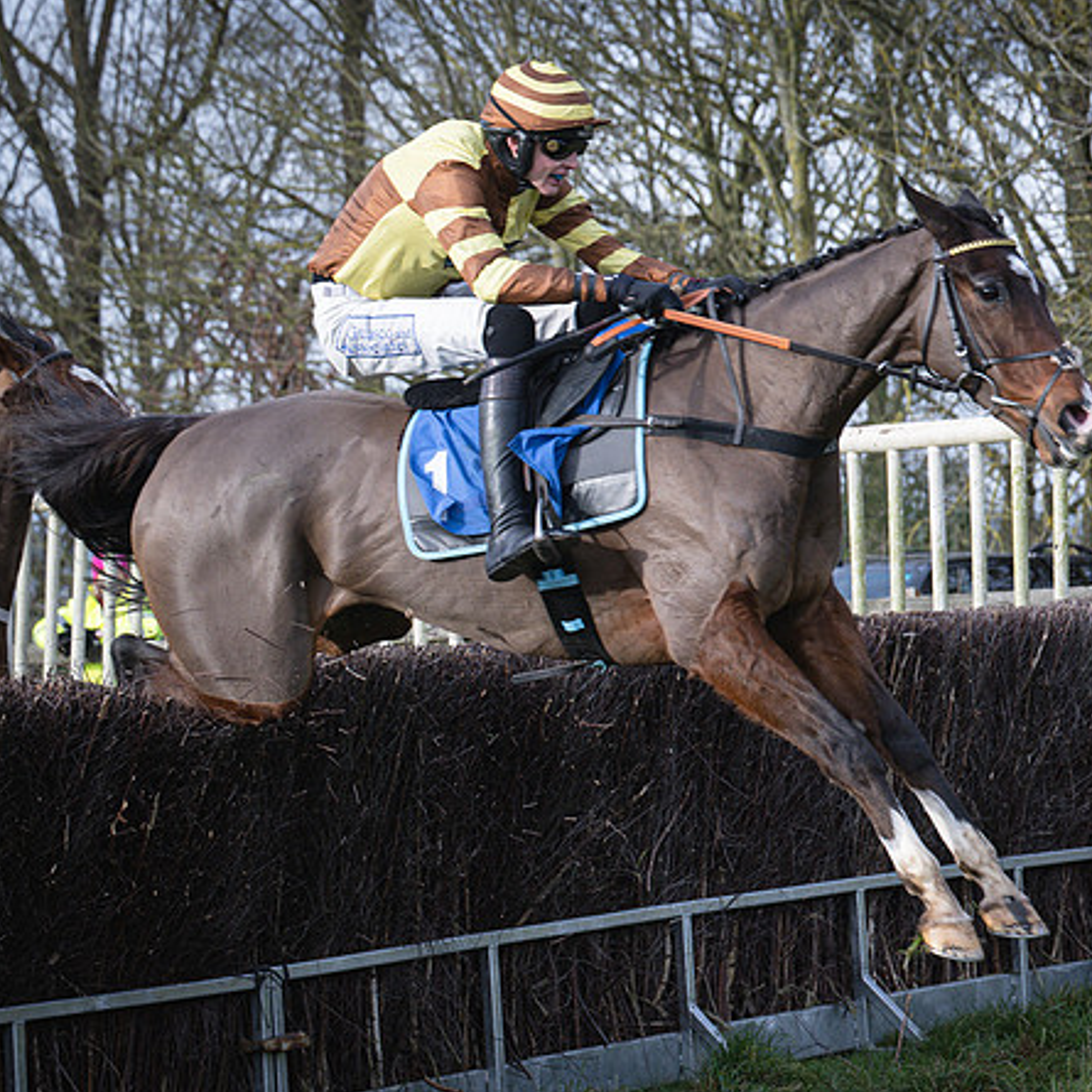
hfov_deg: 12.0
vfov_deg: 12.0
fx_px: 5175
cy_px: 536
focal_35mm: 145
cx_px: 756
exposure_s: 1/1250
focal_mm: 70
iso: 400
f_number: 4
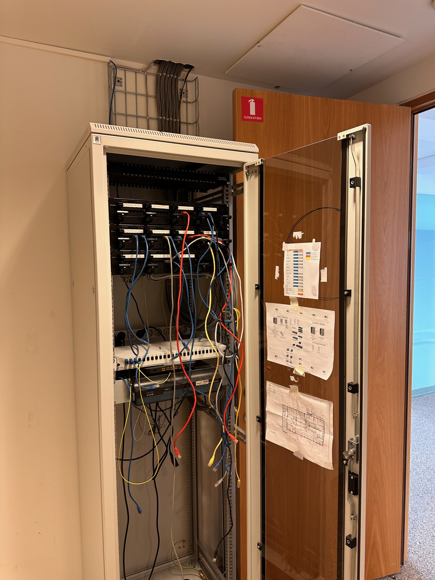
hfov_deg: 56.8
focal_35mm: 24
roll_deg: -2.3
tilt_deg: -3.4
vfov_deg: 71.6
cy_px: 290
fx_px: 402
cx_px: 218
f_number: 1.78
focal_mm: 6.86
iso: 160
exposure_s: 1/50
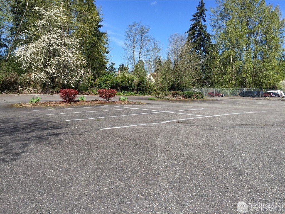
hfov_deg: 61.7
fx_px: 239
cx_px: 142
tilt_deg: -3.2
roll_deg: -2.9
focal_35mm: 29
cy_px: 107
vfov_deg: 48.2
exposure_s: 1/1464
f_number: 2.2
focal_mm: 4.15
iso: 32
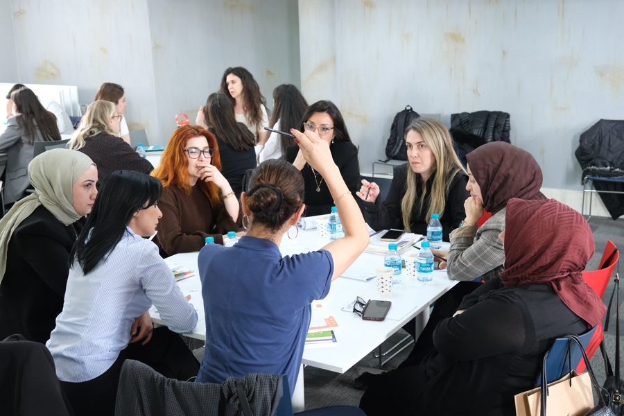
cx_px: 312
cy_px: 208
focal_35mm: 41
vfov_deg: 32.6
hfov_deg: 47.4
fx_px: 711
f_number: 4
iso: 3200
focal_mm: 27.5
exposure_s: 1/75
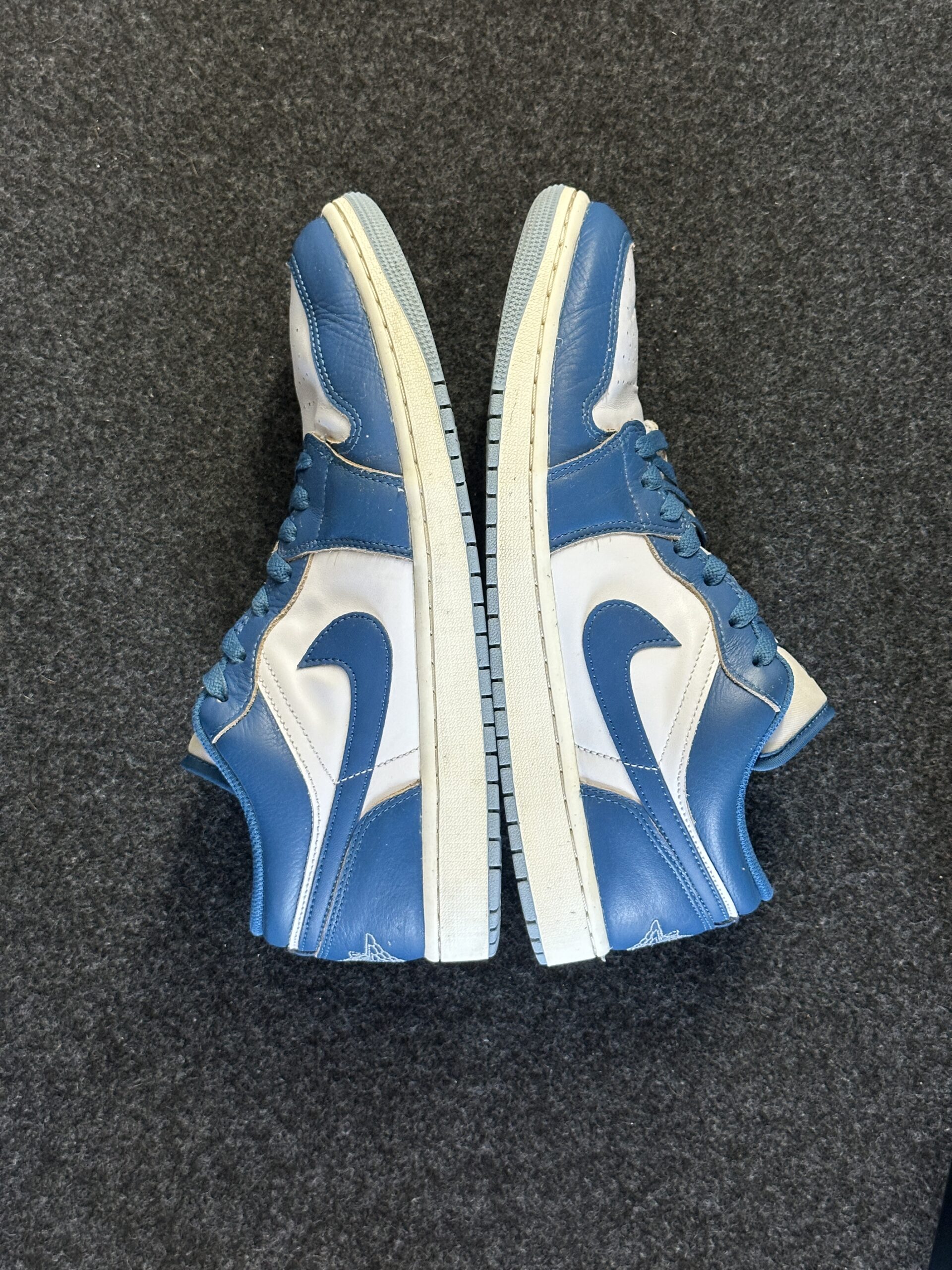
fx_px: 1760
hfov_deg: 30.3
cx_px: 476
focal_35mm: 48
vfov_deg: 39.7
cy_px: 635
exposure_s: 1/50
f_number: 1.78
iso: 200
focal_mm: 6.86
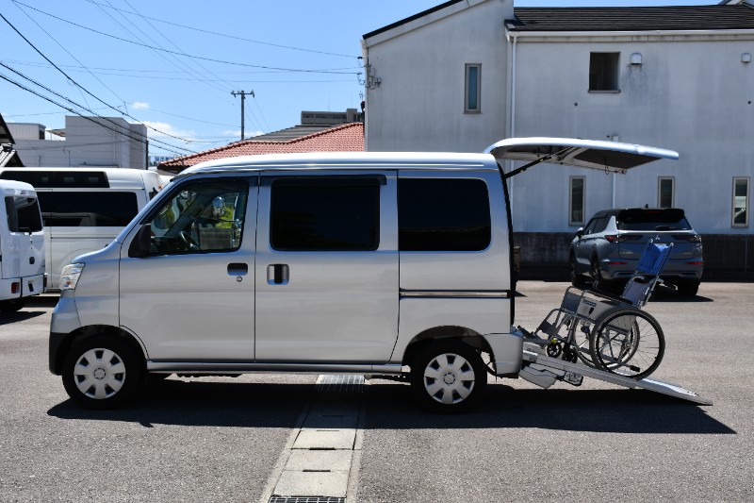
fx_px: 942
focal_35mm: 45
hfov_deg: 43.6
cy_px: 252
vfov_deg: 29.9
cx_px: 377
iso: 160
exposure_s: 1/250
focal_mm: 30
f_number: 8
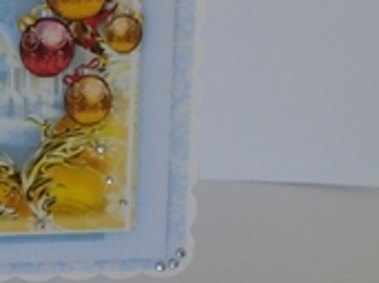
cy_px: 19
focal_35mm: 95
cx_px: -113
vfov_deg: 15.3
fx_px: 1039
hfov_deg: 19.1
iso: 400
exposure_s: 1/30
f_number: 3.8
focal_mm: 6.4
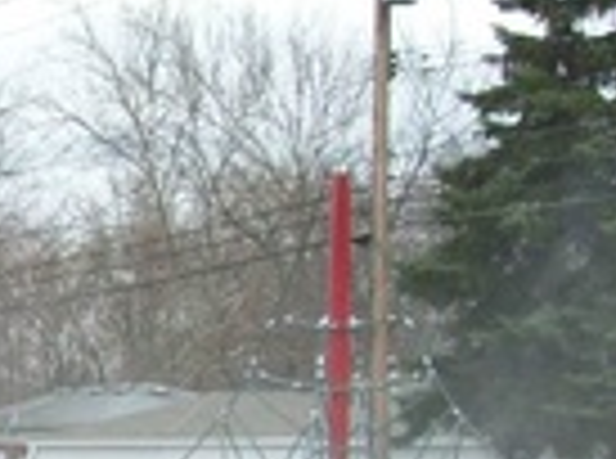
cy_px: 662
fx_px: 3141
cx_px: -564
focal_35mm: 177
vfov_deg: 8.2
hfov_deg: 10.4
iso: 80
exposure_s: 1/441
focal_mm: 7.6
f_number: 3
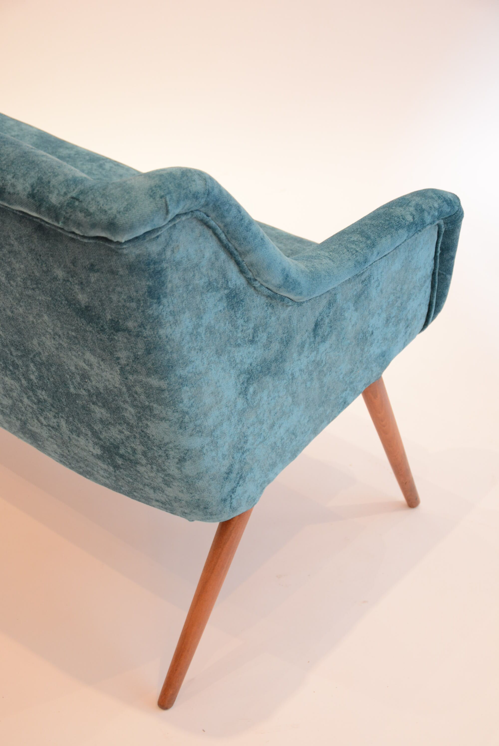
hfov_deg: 21.6
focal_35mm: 63
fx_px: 1307
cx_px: 250
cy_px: 373
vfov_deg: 31.9
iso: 1400
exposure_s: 1/30
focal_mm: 42
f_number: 4.8
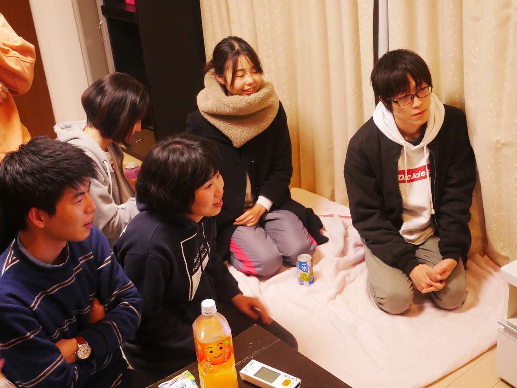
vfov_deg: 30.3
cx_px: 258
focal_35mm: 48
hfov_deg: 39.6
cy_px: 194
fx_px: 717
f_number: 5
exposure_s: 1/40
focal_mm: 24
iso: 3200
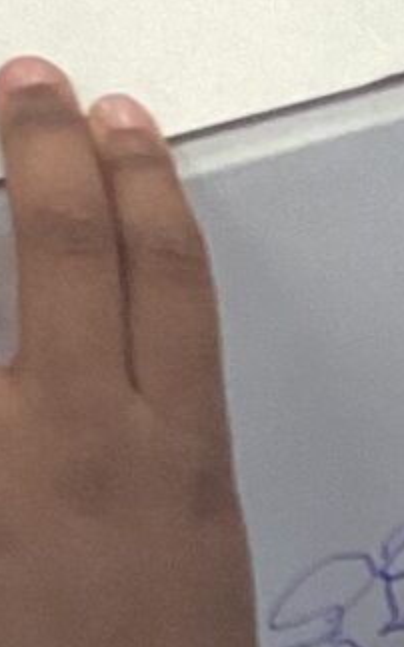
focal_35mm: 260
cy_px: 909
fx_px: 4588
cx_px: 502
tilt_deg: -50.6
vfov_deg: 7.9
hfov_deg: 5.0
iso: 100
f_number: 2.4
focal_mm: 3.3
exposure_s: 1/50
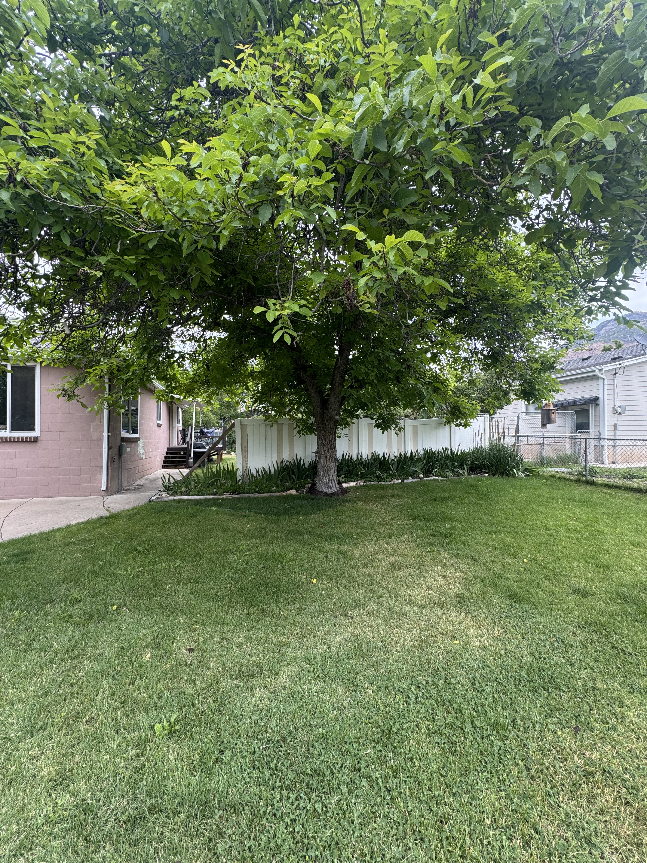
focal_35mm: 14
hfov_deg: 85.7
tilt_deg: +1.4
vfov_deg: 102.1
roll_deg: +0.6
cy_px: 432
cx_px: 324
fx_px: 349
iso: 40
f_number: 2.2
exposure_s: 1/178
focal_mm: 2.22
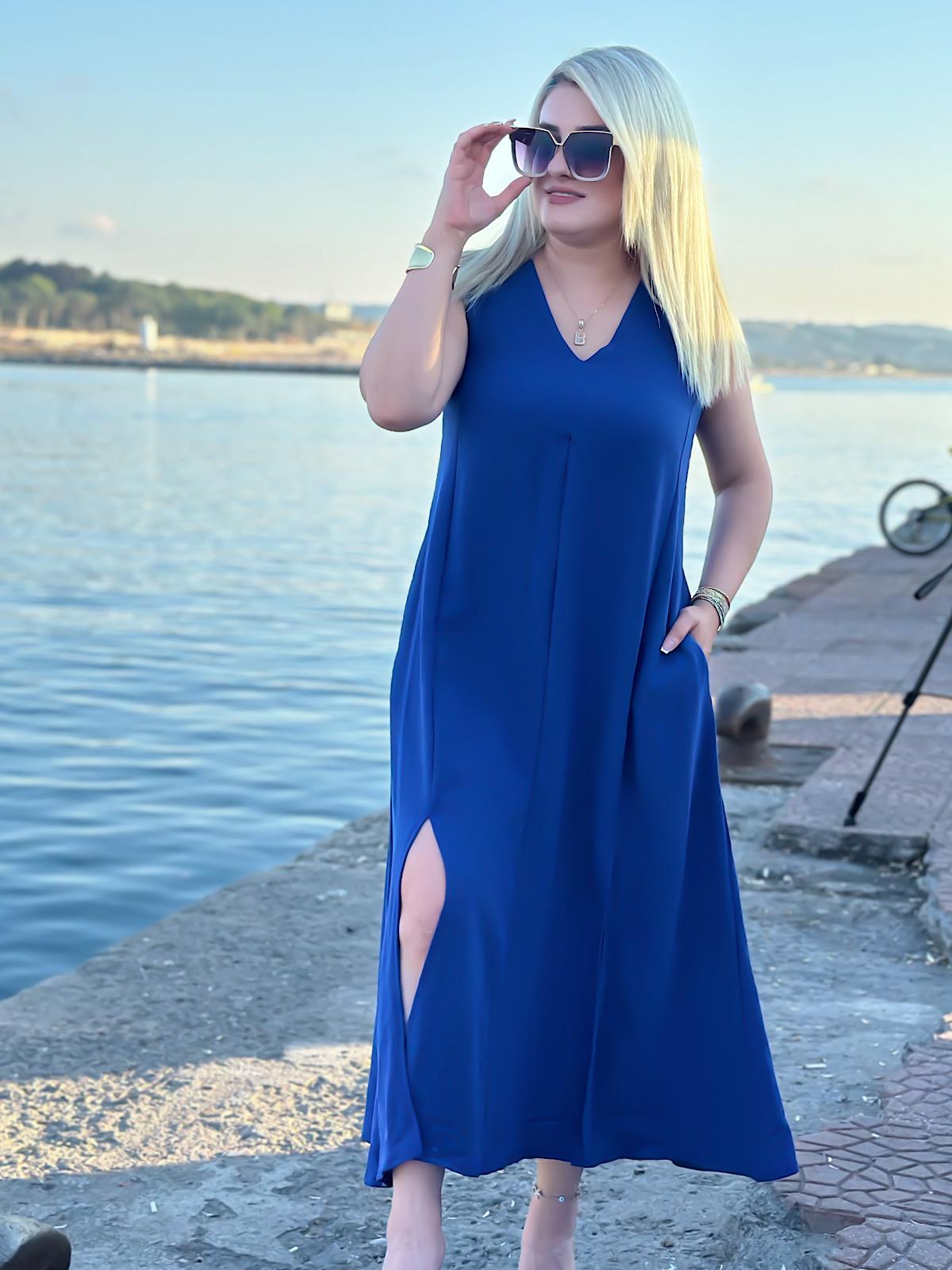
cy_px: 635
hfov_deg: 30.3
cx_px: 476
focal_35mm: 48
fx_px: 1760
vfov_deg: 39.7
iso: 80
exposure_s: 1/2200
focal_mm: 6.86
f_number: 1.8
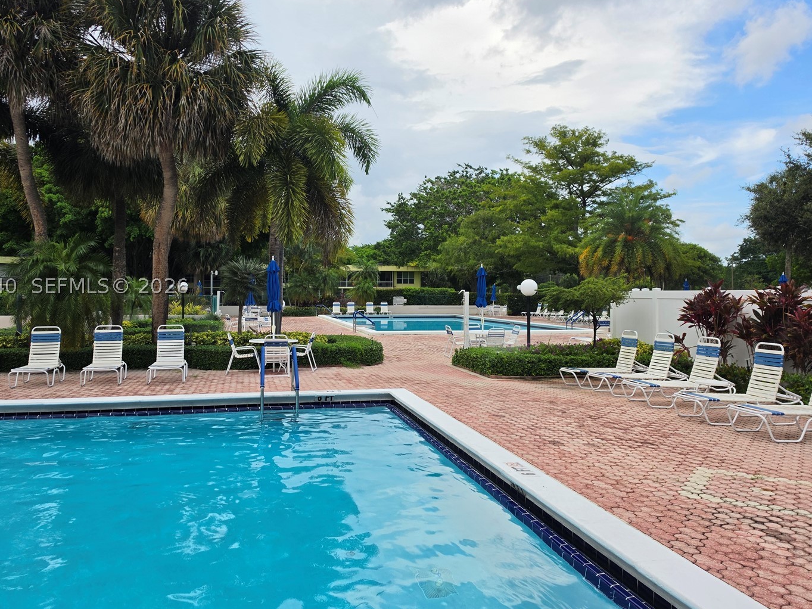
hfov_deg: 65.2
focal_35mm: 27
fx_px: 633
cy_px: 286
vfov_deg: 51.3
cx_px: 371
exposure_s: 1/4432
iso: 64
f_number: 1.4
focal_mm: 6.5
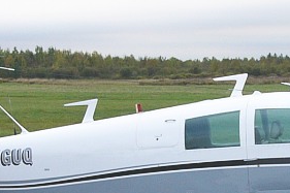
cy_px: 185
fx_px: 1095
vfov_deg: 10.0
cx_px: 185
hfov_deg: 15.1
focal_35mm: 136
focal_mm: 6.5
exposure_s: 1/160
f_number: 4
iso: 50
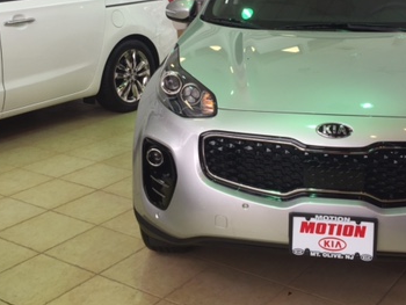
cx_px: 224
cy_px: 64
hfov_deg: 36.1
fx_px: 622
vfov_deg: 27.1
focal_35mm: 53
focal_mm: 4.15
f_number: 2.2
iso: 32
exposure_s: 1/40
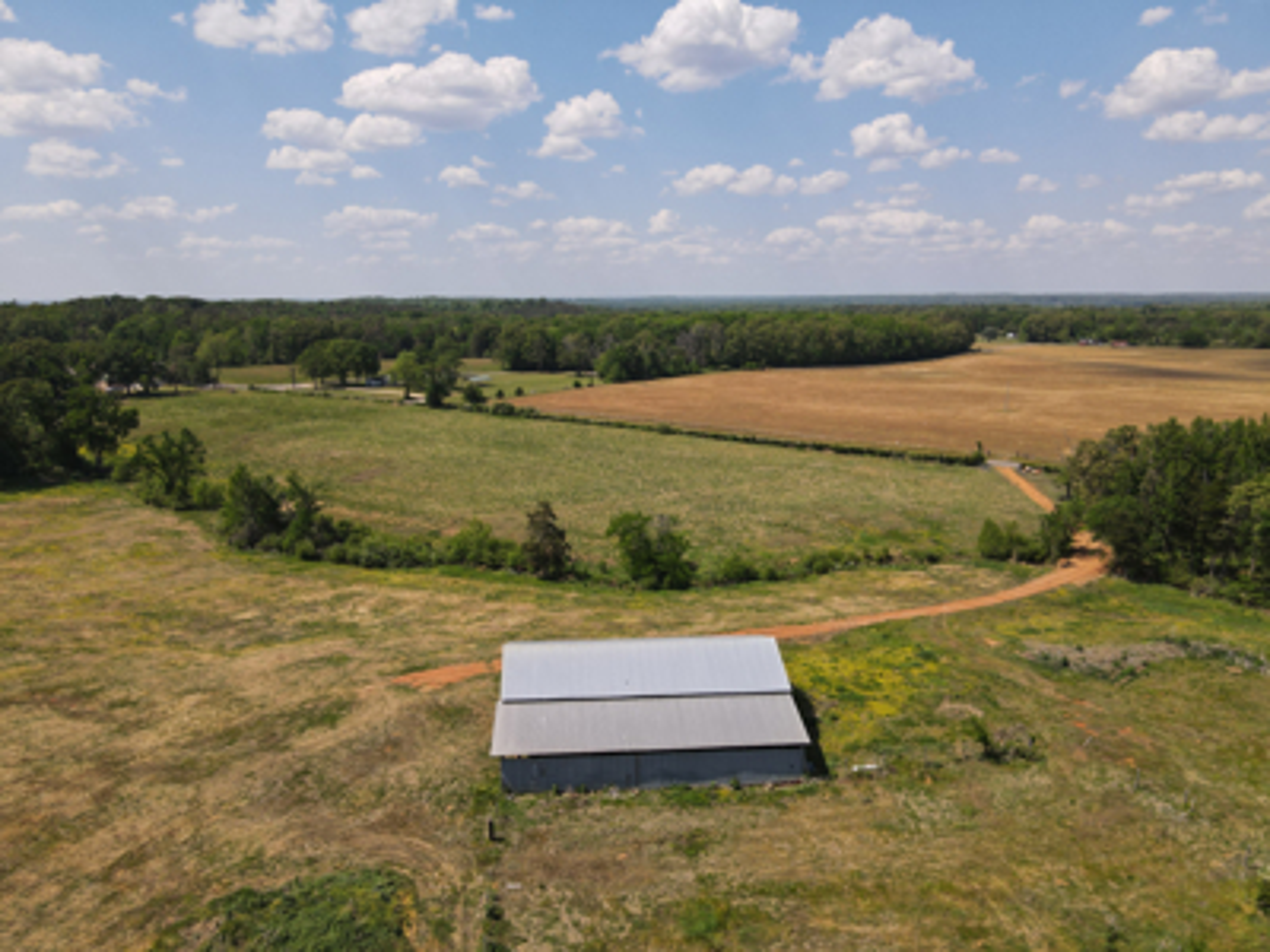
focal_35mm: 24
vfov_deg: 56.8
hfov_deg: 71.6
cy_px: 476
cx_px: 635
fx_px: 881
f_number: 2.8
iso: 100
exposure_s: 1/60
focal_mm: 4.5
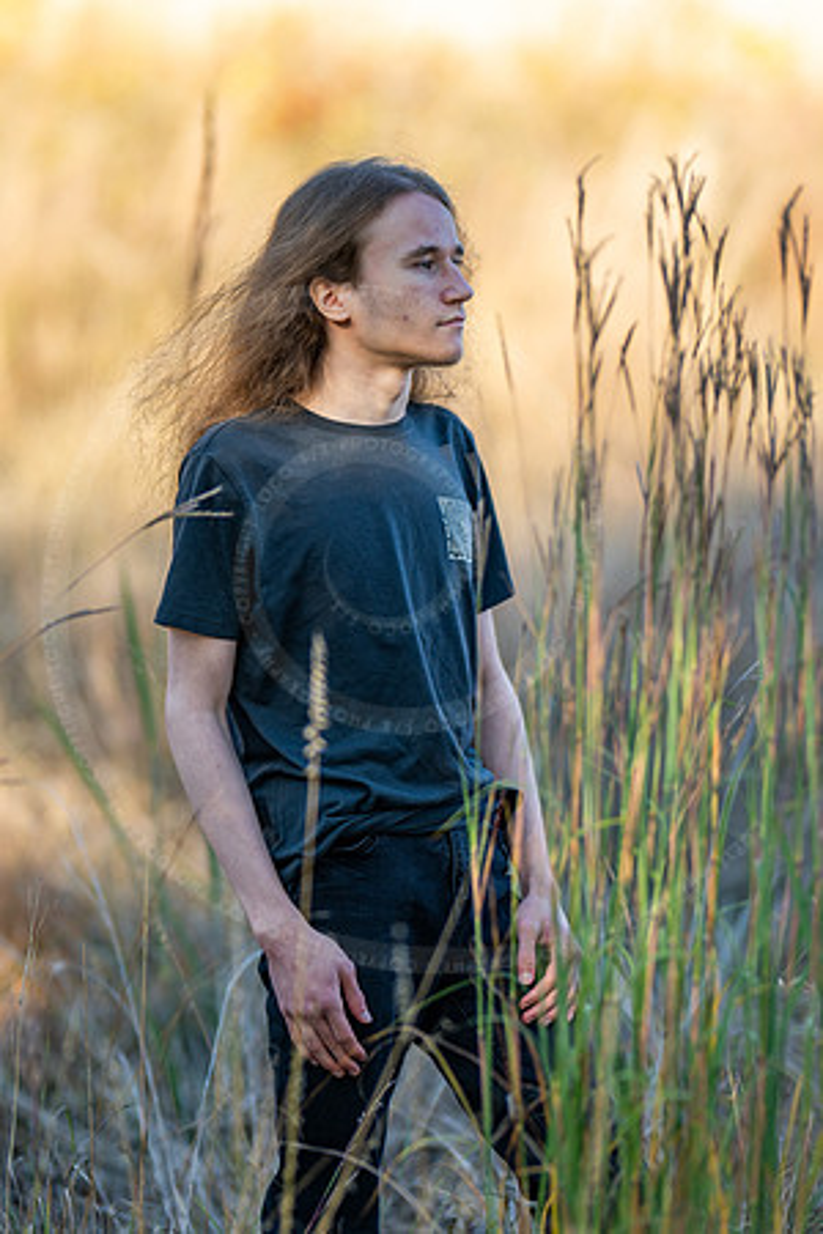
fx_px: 4355
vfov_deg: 16.1
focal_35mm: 127
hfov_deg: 10.8
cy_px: 617
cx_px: 412
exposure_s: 1/1000
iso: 80
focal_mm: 85
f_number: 1.3
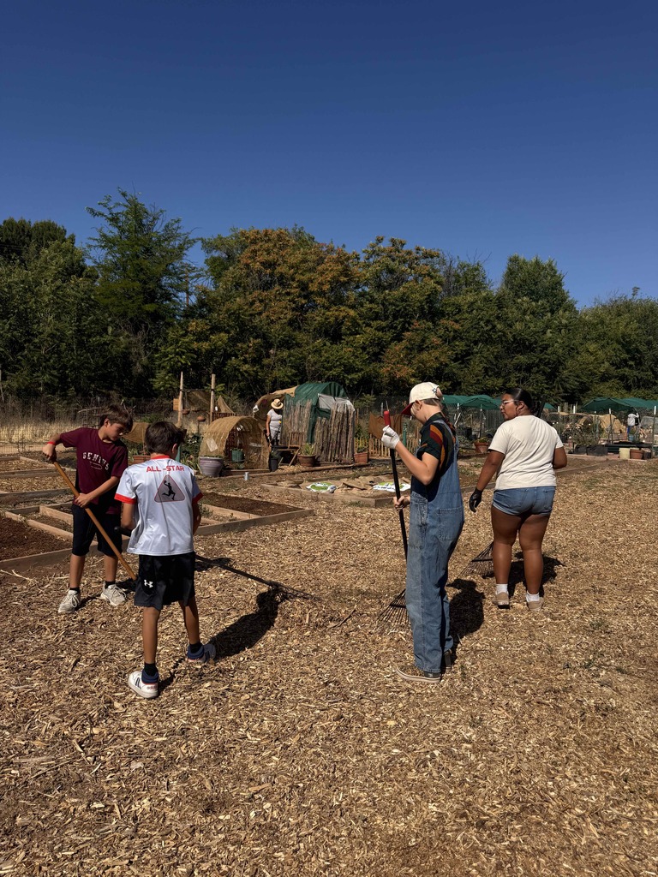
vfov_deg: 71.6
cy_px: 438
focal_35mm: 24
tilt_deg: -3.0
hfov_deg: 56.8
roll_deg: -2.1
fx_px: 608
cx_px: 329
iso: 80
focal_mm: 6.76
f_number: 1.78
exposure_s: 1/6173
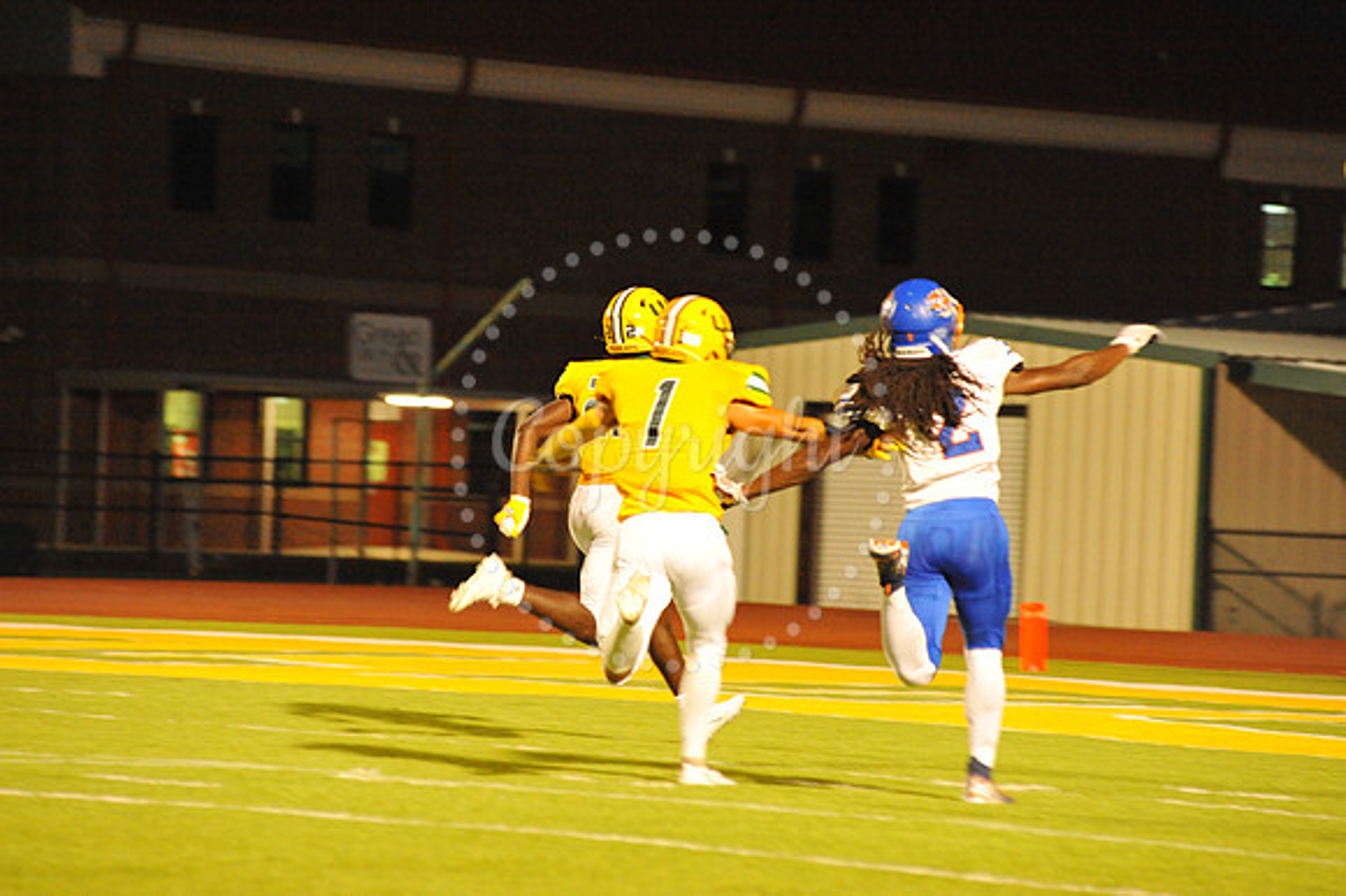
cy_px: 448
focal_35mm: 200
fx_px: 7473
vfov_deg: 6.9
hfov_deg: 10.3
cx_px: 673
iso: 6400
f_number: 5.6
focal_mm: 200
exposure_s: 1/200
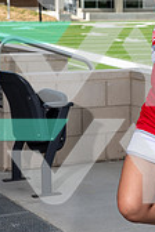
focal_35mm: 155
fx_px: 1001
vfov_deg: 13.2
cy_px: 65
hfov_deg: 8.7
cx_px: 192
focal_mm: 58
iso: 100
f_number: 7.1
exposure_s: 1/320
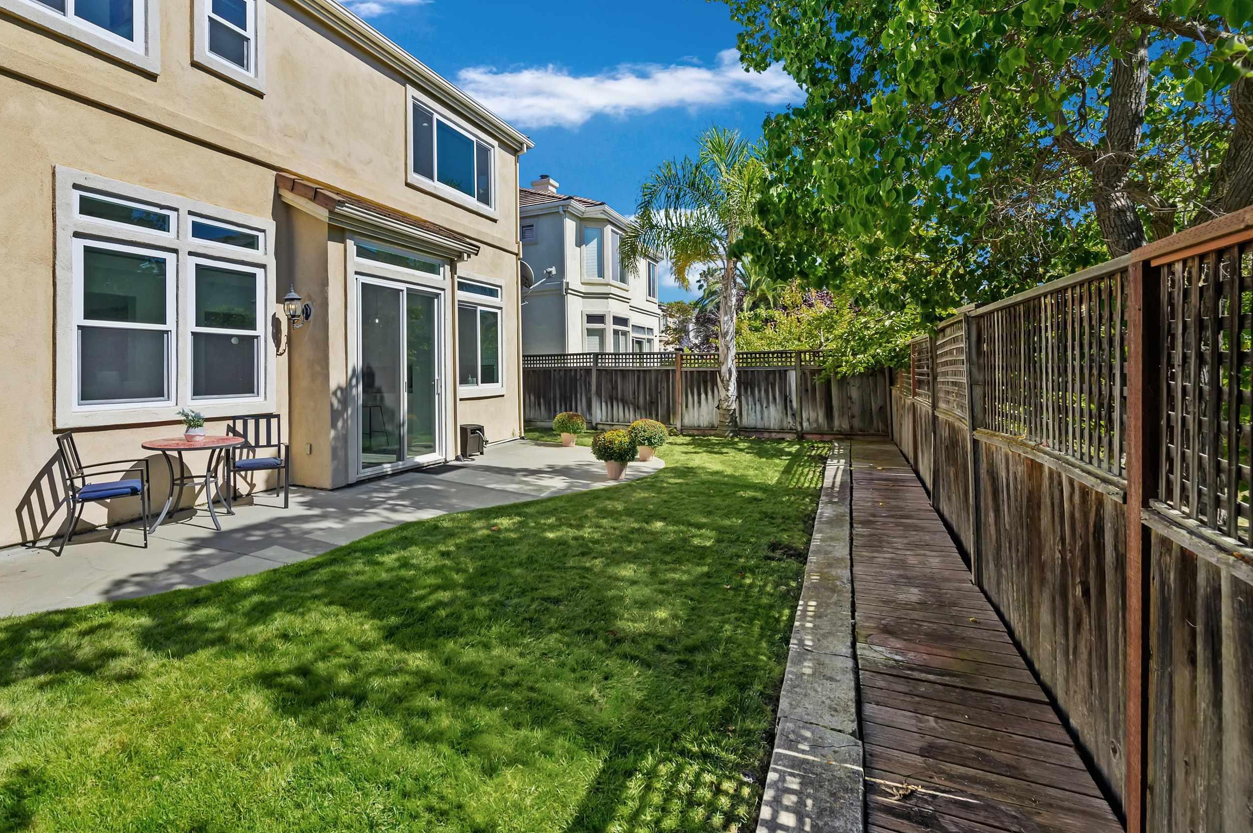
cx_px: 502
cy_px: 356
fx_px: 591
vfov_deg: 70.0
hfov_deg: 92.1
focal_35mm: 17
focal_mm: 14
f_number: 8
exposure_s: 1/80
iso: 200
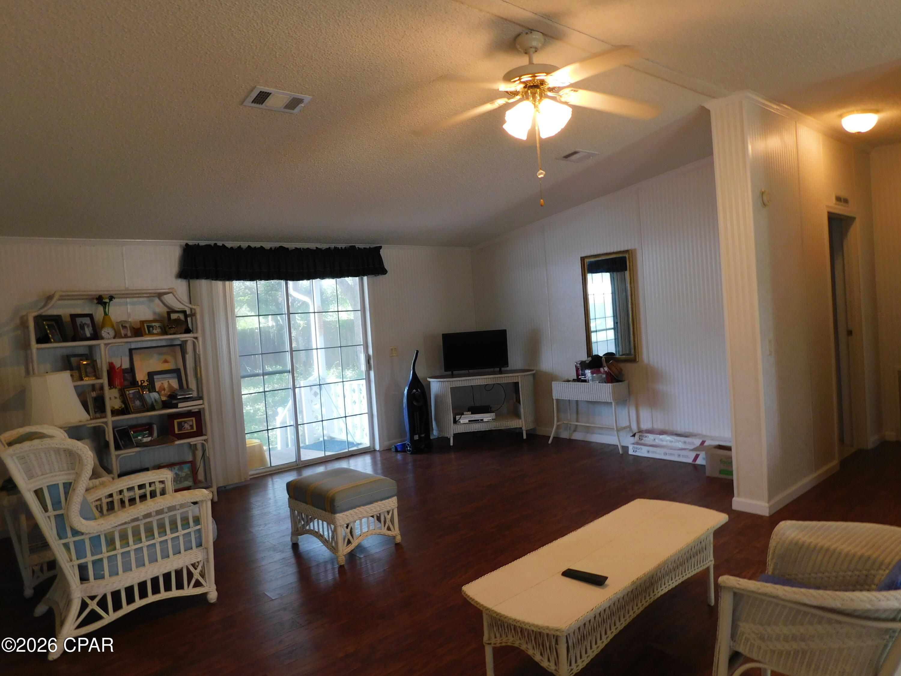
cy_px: 338
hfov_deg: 73.9
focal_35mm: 23
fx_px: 599
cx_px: 450
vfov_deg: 58.9
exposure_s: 1/30
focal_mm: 4
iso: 125
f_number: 3
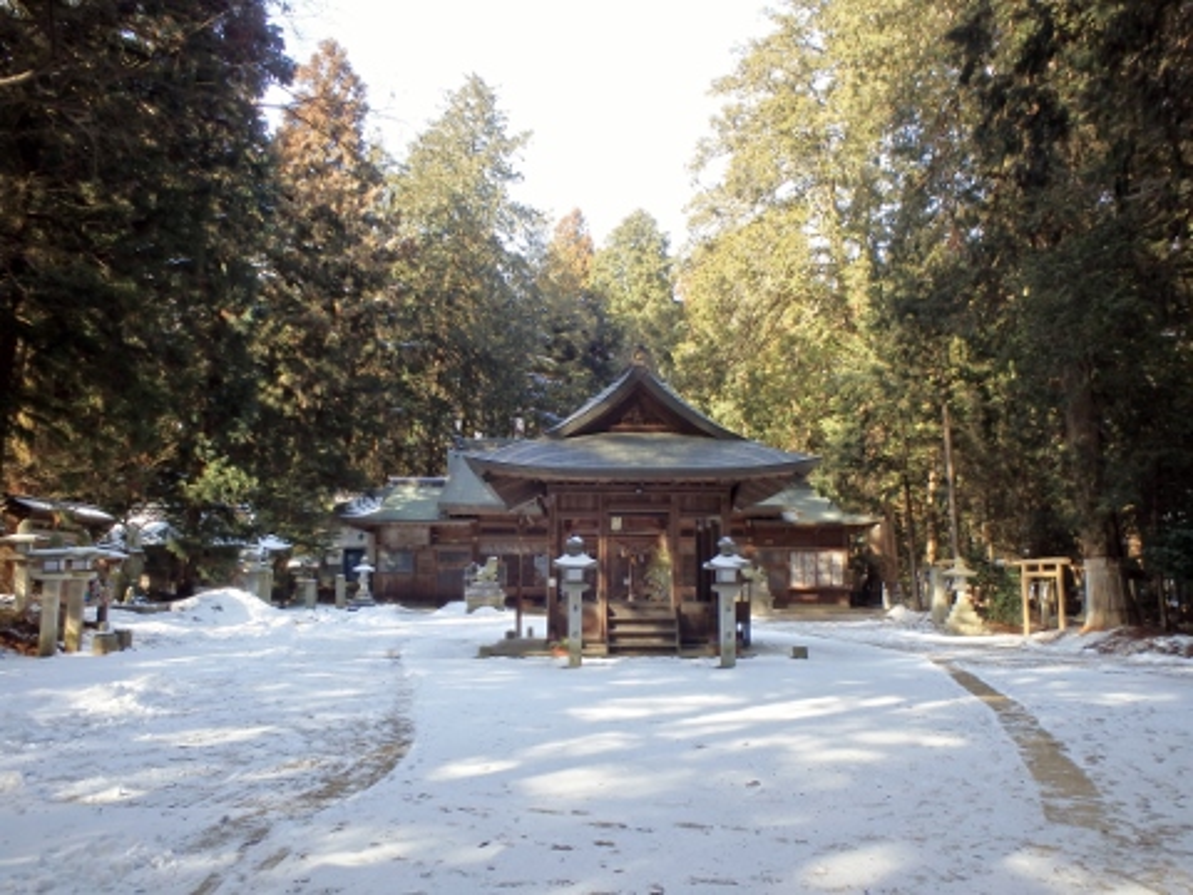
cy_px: 448
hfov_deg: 63.4
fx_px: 965
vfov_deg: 49.7
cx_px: 596
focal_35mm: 28
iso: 125
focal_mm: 5
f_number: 3.9
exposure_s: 1/160
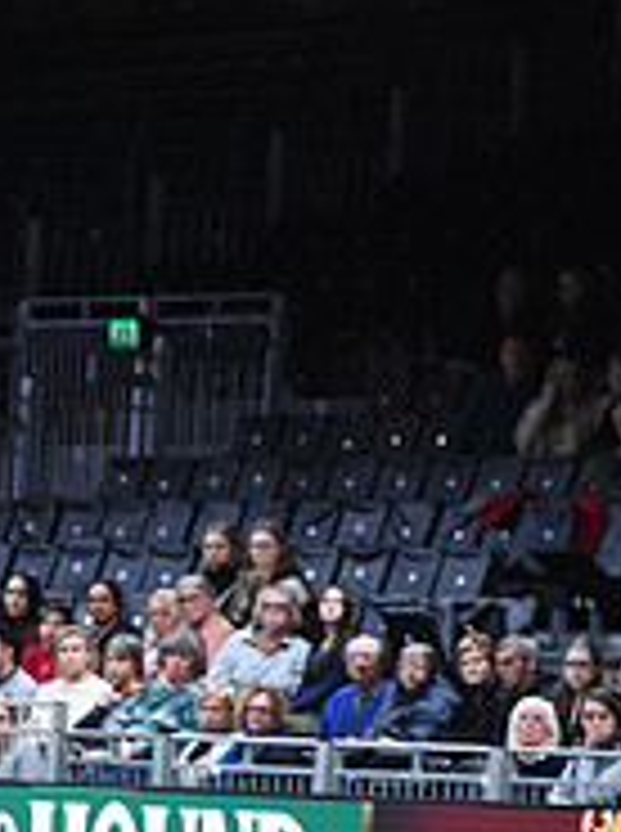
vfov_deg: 3.3
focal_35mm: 604
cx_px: -554
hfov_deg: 2.4
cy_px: 774
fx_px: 14498
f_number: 4.5
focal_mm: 200
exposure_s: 1/640
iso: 5000
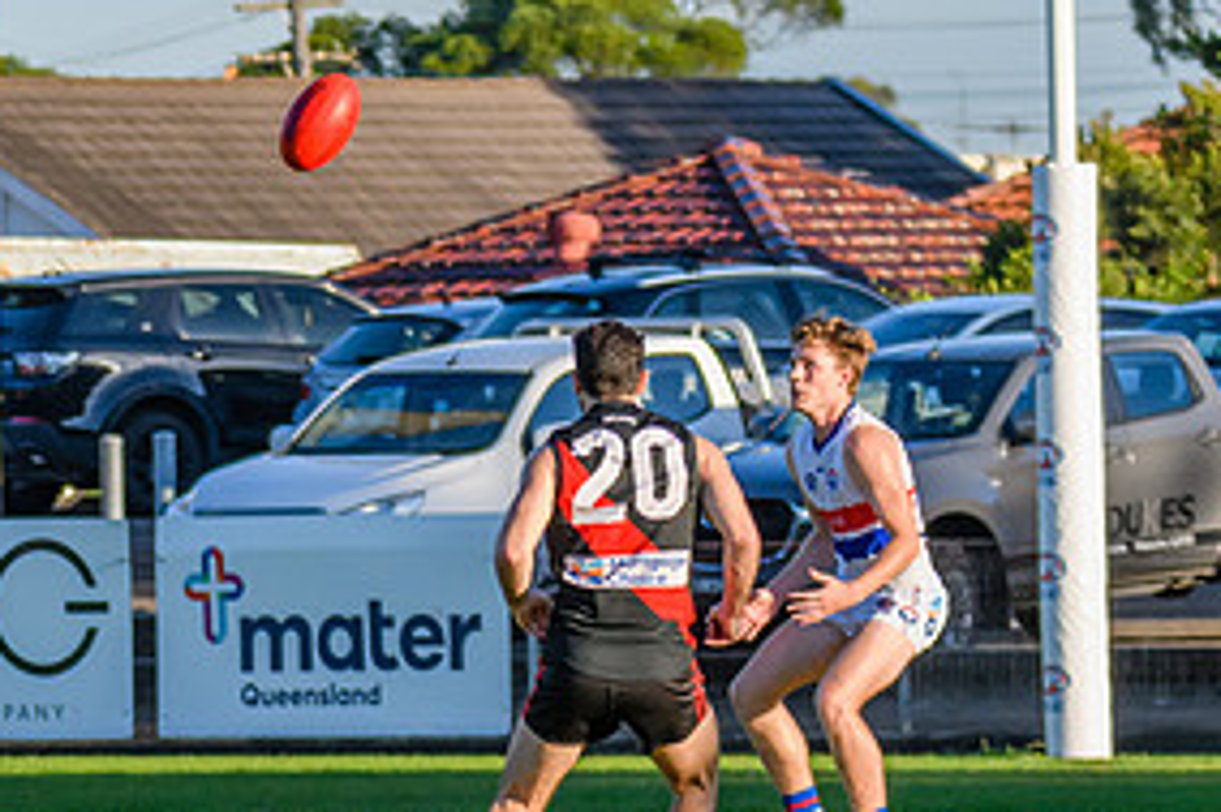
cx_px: -330
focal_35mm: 553
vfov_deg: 2.5
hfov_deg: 3.7
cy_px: 497
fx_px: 18744
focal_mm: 150
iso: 800
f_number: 6.3
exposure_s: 1/2000
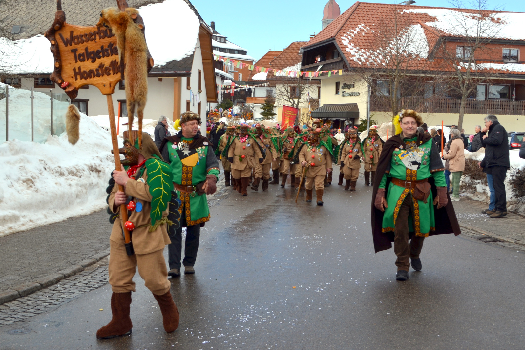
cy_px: 175
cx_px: 262
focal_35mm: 39
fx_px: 569
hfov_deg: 49.5
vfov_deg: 34.2
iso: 100
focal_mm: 26
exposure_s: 1/200
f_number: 9
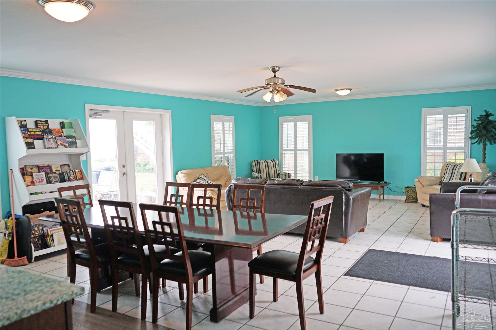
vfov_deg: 46.4
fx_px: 386
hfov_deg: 65.5
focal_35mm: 28
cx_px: 248
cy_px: 165
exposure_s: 1/60
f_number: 4
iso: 100
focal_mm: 28
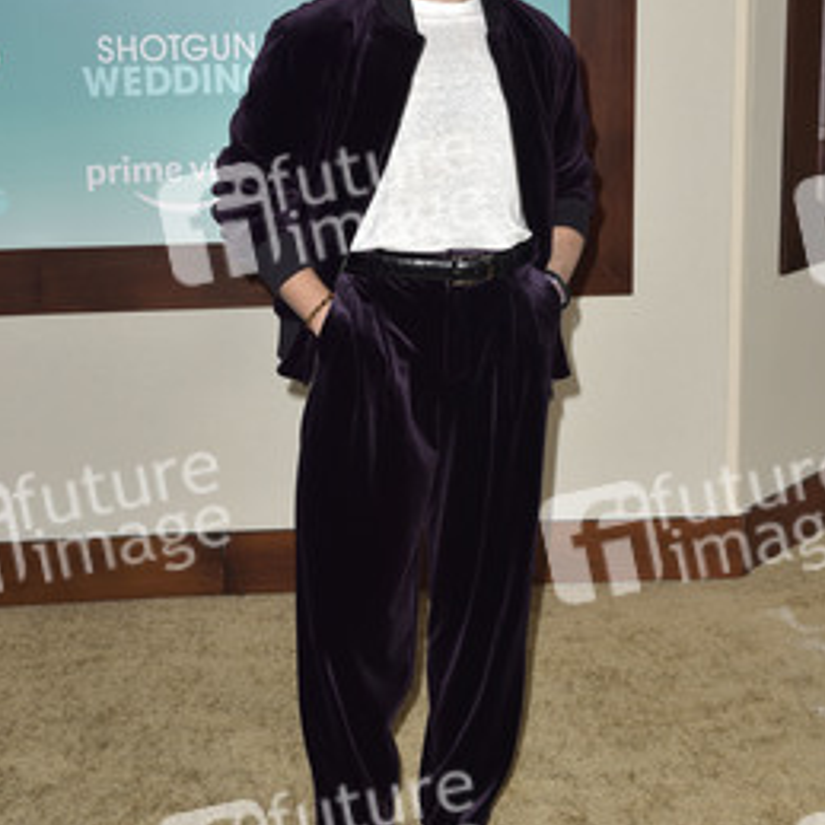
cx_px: 416
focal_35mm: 63
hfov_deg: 27.3
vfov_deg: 27.3
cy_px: 369
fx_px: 1699
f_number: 6.3
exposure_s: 1/250
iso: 400
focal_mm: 48
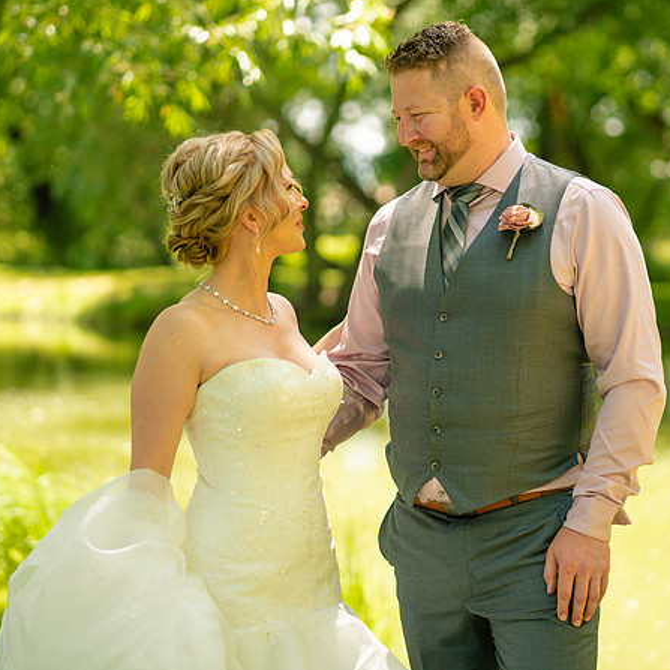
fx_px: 2584
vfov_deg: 14.8
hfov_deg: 14.8
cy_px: 306
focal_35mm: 118
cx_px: 403
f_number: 2.2
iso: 320
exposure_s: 1/1000
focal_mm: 85
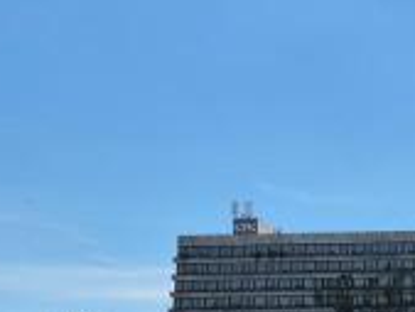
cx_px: 393
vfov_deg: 13.5
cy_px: 241
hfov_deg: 17.7
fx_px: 1308
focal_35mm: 109
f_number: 1.8
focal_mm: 5.4
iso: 25
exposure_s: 1/2440
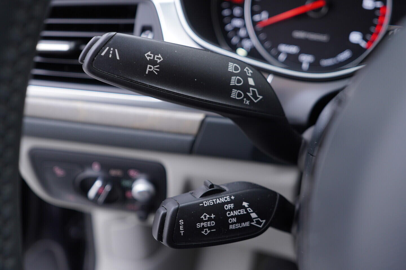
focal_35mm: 36
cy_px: 135
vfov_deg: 36.9
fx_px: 406
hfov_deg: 53.1
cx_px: 203
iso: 200
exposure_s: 1/40
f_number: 2.8
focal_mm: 24
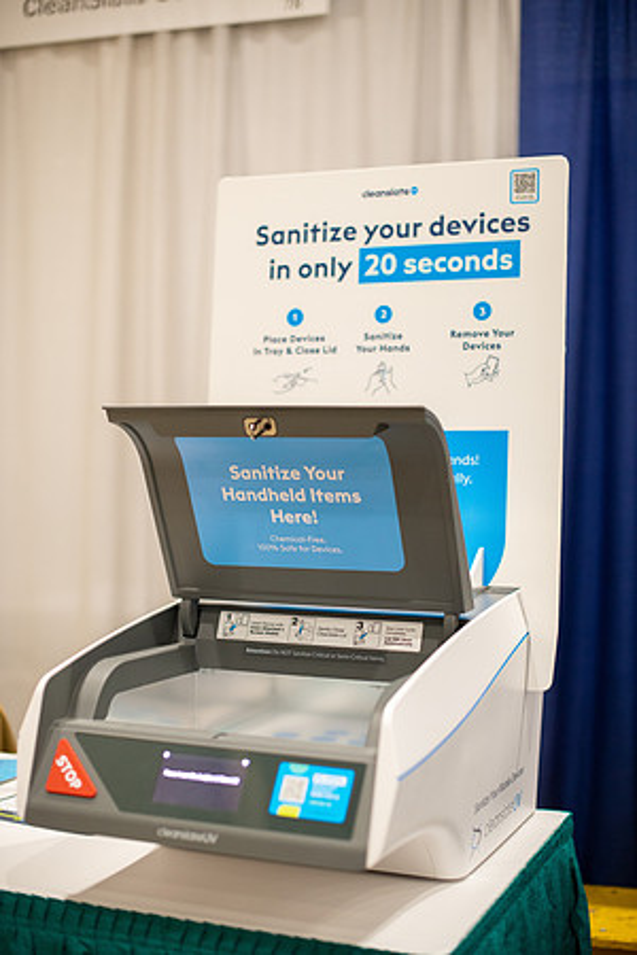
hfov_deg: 27.0
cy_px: 478
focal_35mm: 50
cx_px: 318
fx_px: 1327
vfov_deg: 39.6
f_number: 2
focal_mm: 50
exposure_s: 1/200
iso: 1600
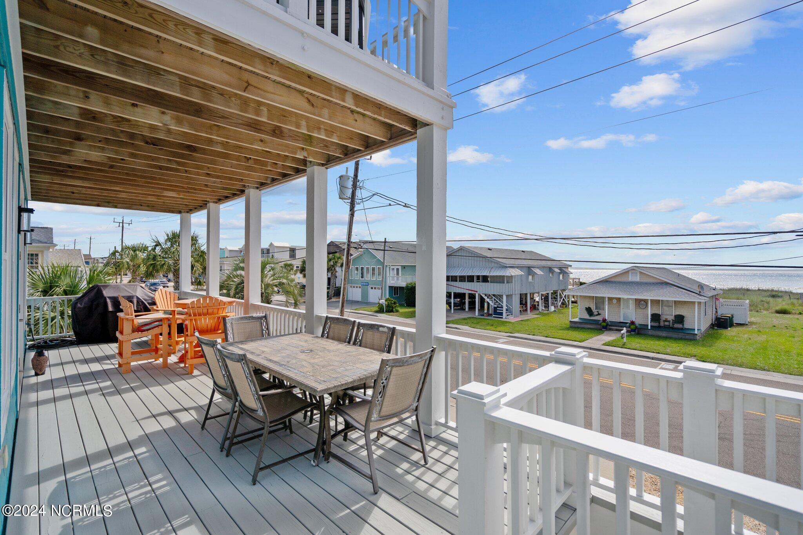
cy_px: 268
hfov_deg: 96.7
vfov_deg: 73.7
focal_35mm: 16
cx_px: 402
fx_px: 357
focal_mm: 16
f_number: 4
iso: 250
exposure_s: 1/4000
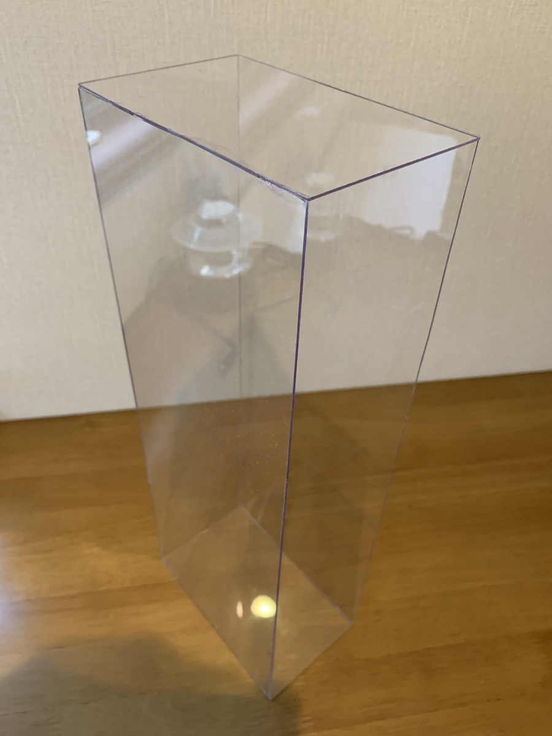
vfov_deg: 67.3
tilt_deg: -41.0
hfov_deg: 53.1
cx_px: 276
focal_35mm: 26
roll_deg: -1.5
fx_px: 553
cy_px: 368
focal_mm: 4.25
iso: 320
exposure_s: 1/60
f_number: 1.8
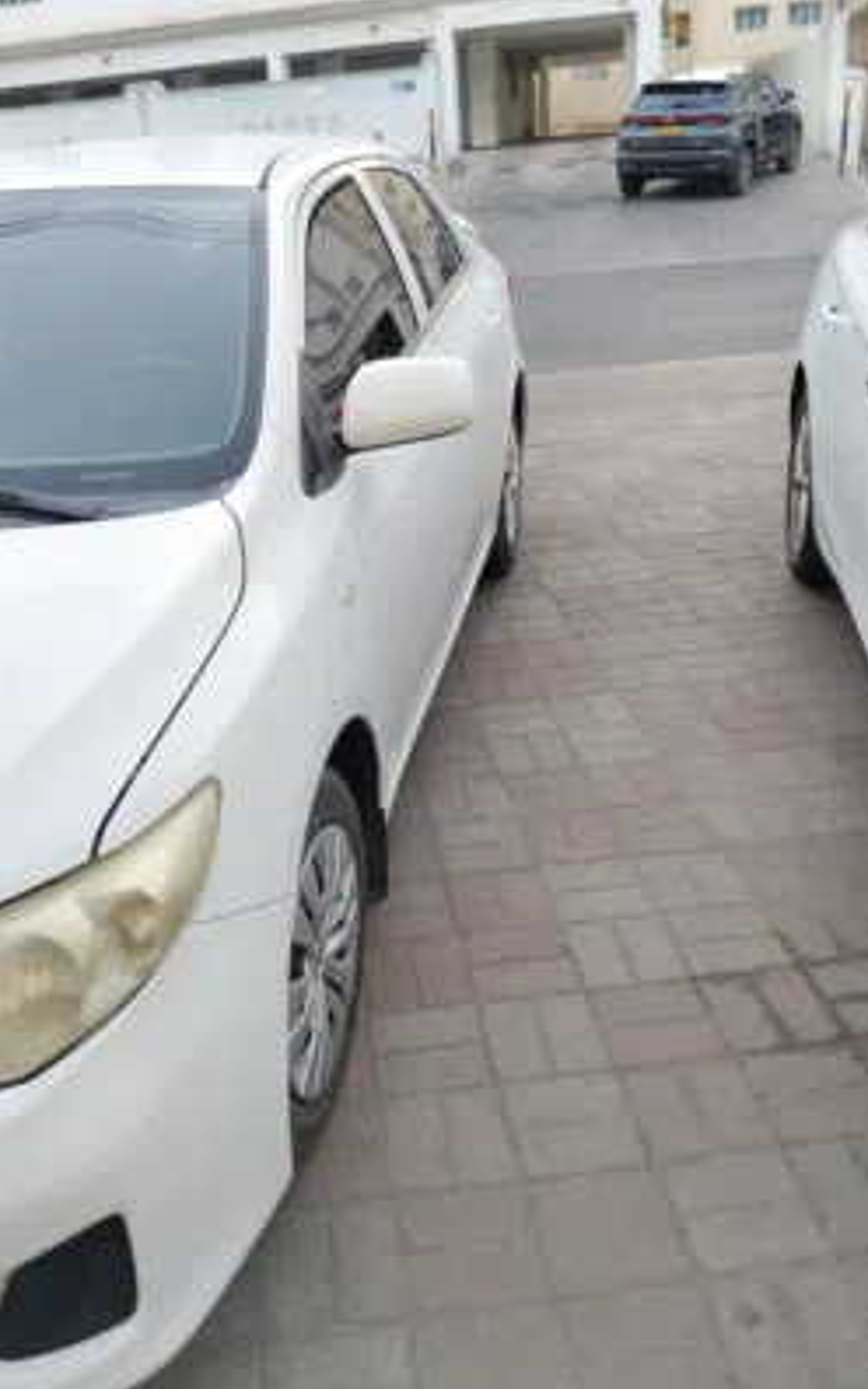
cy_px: 696
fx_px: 1174
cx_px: 354
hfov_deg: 40.4
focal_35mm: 31
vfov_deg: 61.2
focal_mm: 4.22
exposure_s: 1/33.3
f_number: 1.8
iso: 80
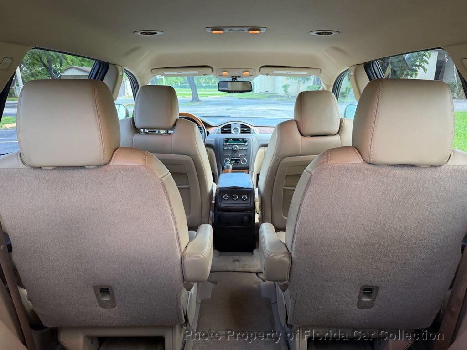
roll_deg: -0.4
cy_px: 175
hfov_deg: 71.6
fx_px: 324
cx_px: 234
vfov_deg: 56.8
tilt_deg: -14.5
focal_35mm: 24
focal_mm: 6.76
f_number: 1.78
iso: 200
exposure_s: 1/121
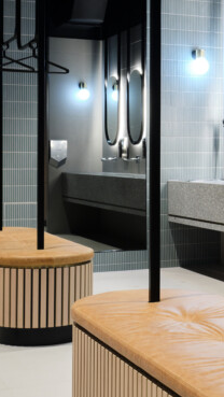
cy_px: 166
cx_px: 243
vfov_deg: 28.5
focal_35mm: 74
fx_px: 780
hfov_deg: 15.9
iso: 100
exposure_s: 1/2.33
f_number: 11
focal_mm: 23
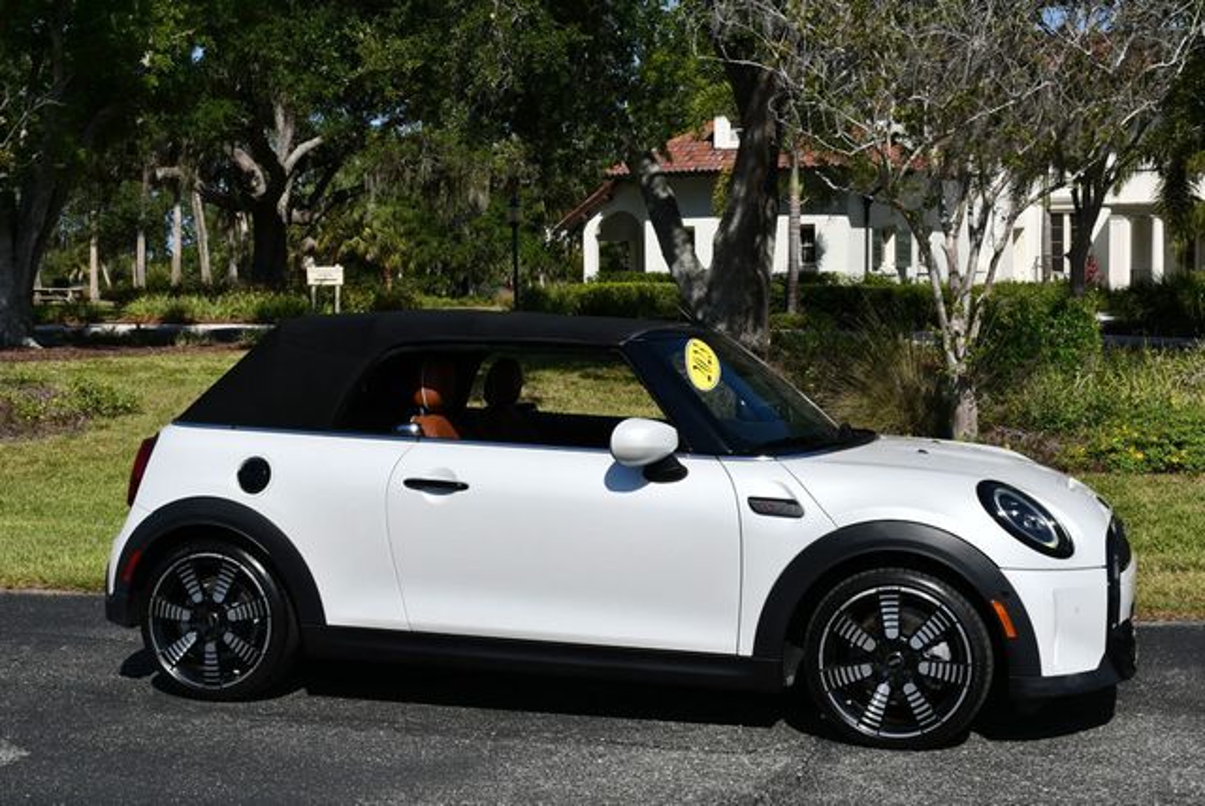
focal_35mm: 52
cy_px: 403
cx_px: 602
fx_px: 1742
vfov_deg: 26.0
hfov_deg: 38.2
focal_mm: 26
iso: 100
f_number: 9
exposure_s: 1/320
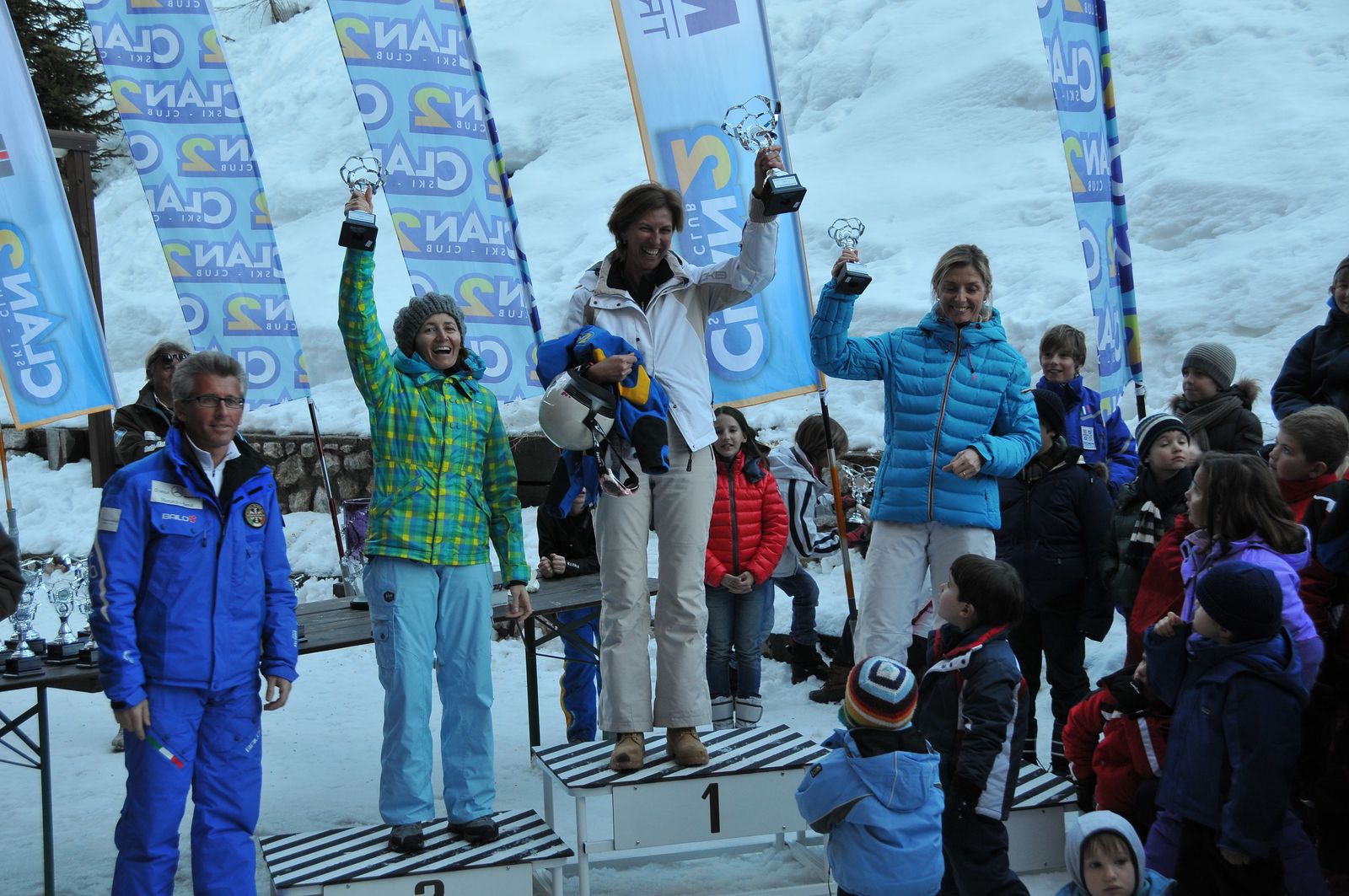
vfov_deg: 25.0
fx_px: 2021
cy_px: 448
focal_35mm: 54
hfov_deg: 36.9
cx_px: 674
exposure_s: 1/100
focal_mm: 36
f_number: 5.6
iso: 400
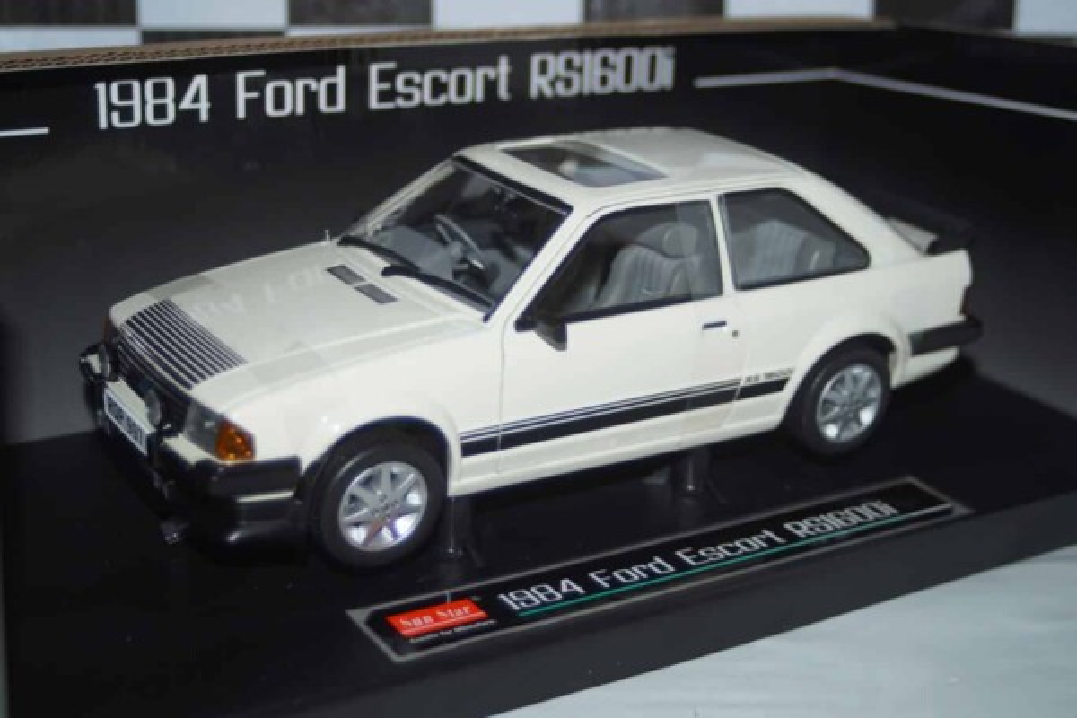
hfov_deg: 37.9
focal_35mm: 52
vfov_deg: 25.8
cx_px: 538
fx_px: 1571
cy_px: 359
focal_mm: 35
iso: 100
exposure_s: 1/160
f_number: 4
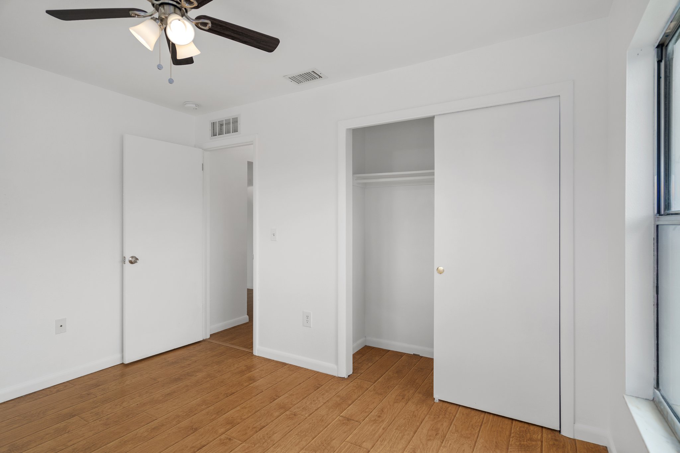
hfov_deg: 90.0
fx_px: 340
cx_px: 340
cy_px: 226
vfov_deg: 67.4
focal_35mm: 18
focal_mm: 18
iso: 320
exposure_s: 1/30
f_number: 4
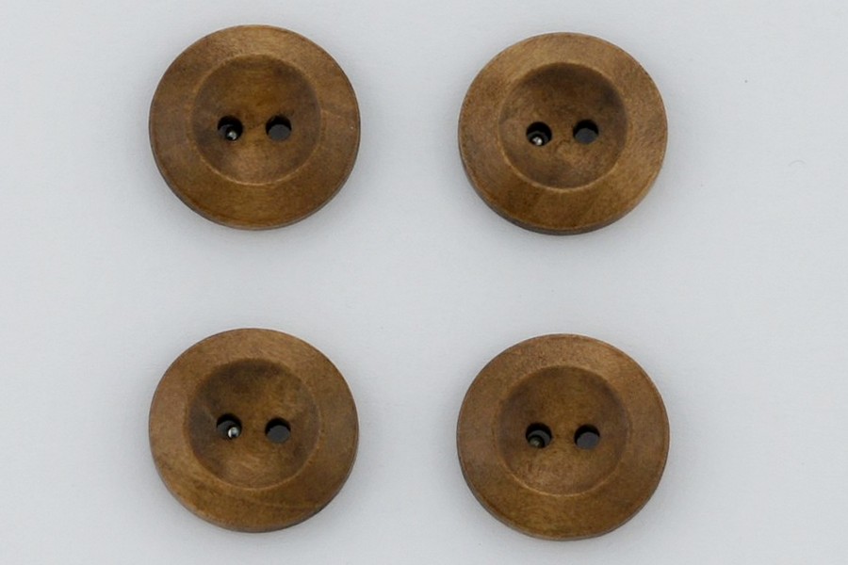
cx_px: 424
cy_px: 282
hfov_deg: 24.6
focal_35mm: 82
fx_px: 1943
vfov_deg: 16.6
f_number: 9
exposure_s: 1/320
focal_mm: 55
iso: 200
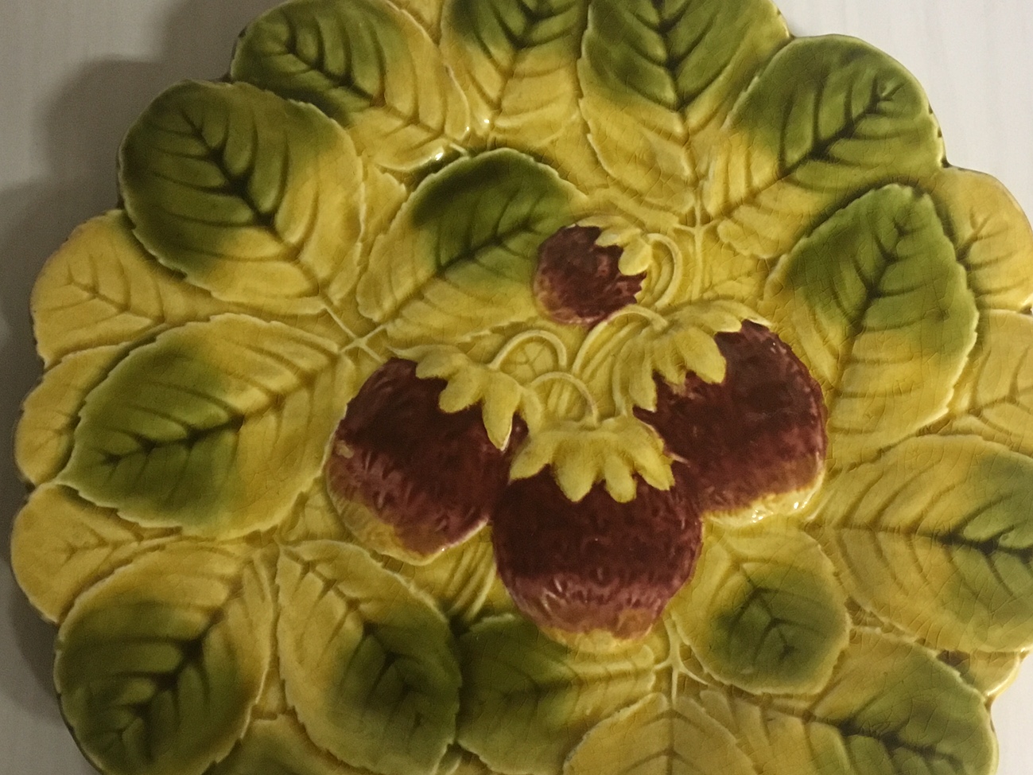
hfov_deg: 42.1
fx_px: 1343
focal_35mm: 45
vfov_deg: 32.1
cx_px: 509
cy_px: 436
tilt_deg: -78.3
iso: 200
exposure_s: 1/25
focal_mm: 4.15
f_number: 2.2
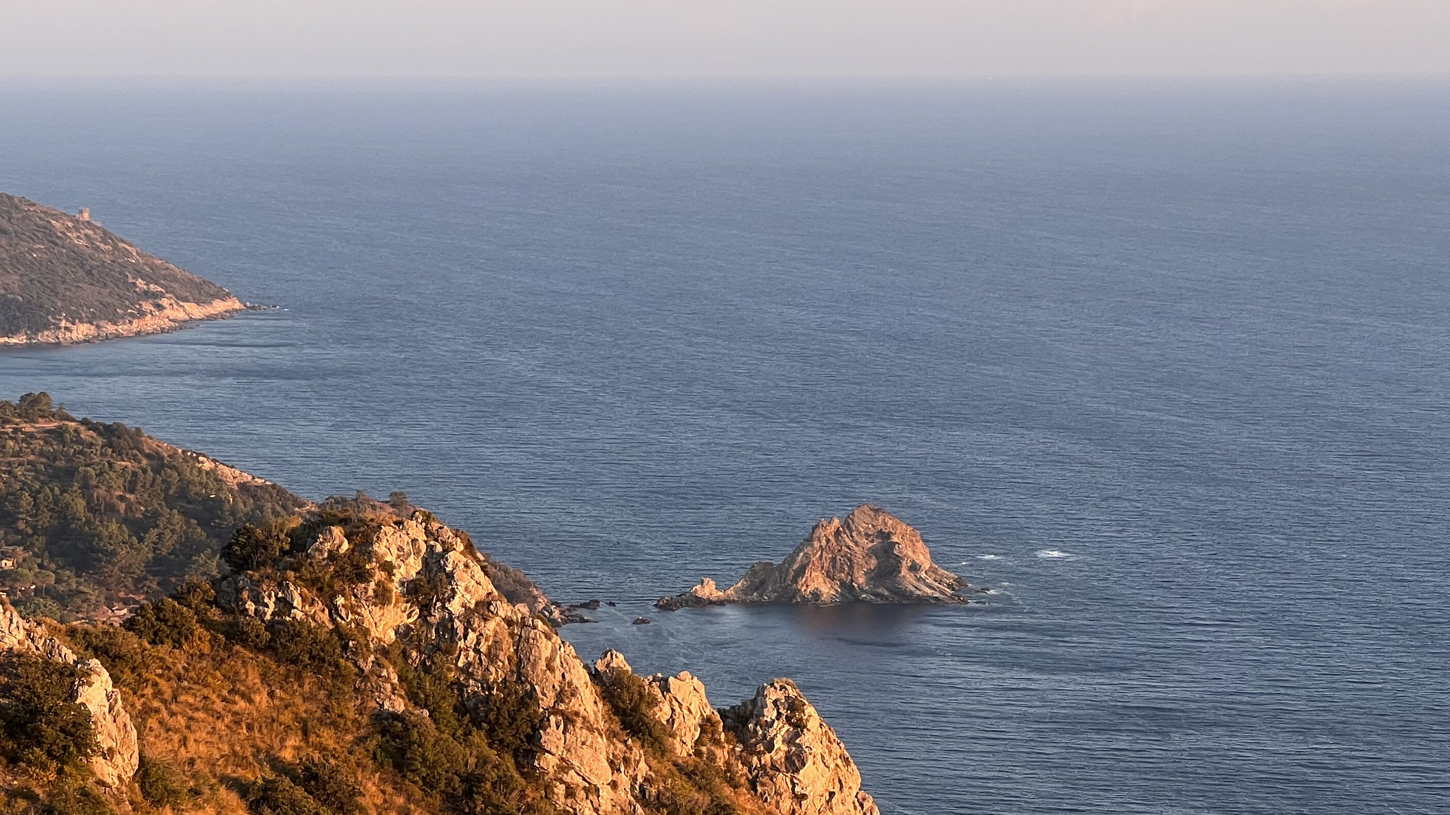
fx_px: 4575
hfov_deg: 18.0
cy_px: 701
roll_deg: +0.2
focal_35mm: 119
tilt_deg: -7.6
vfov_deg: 10.1
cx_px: 861
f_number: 2.8
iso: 50
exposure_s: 1/122
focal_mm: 9
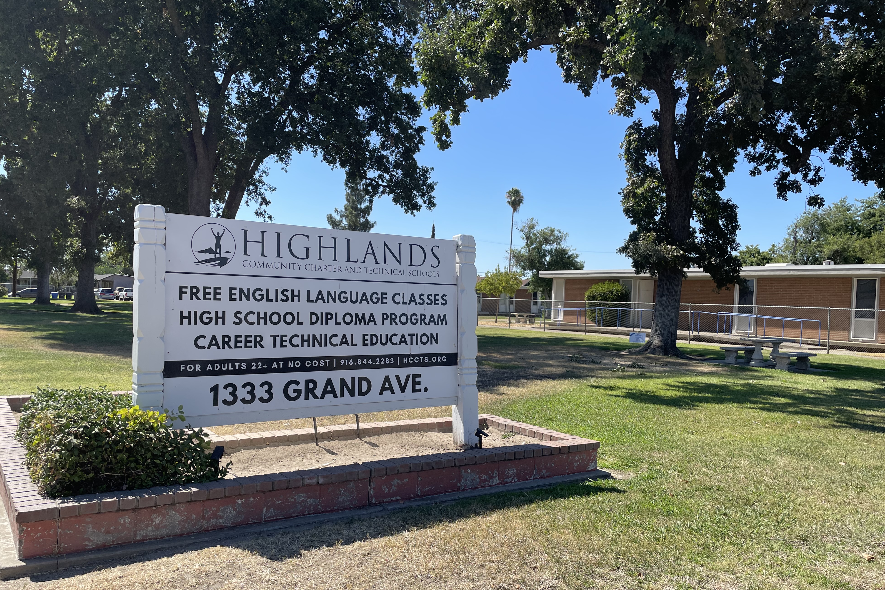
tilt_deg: -2.3
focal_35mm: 28
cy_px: 324
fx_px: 688
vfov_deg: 46.3
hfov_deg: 65.5
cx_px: 428
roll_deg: -2.0
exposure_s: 1/2681
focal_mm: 4.2
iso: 32
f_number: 1.6
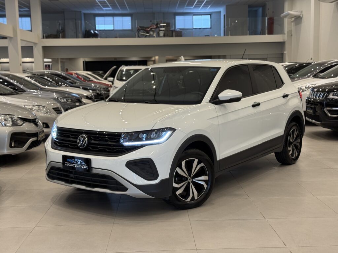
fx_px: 469
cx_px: 169
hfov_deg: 39.7
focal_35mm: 48
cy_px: 126
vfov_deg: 30.3
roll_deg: +1.4
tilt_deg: -7.0
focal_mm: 6.76
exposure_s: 1/60
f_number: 1.78
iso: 125
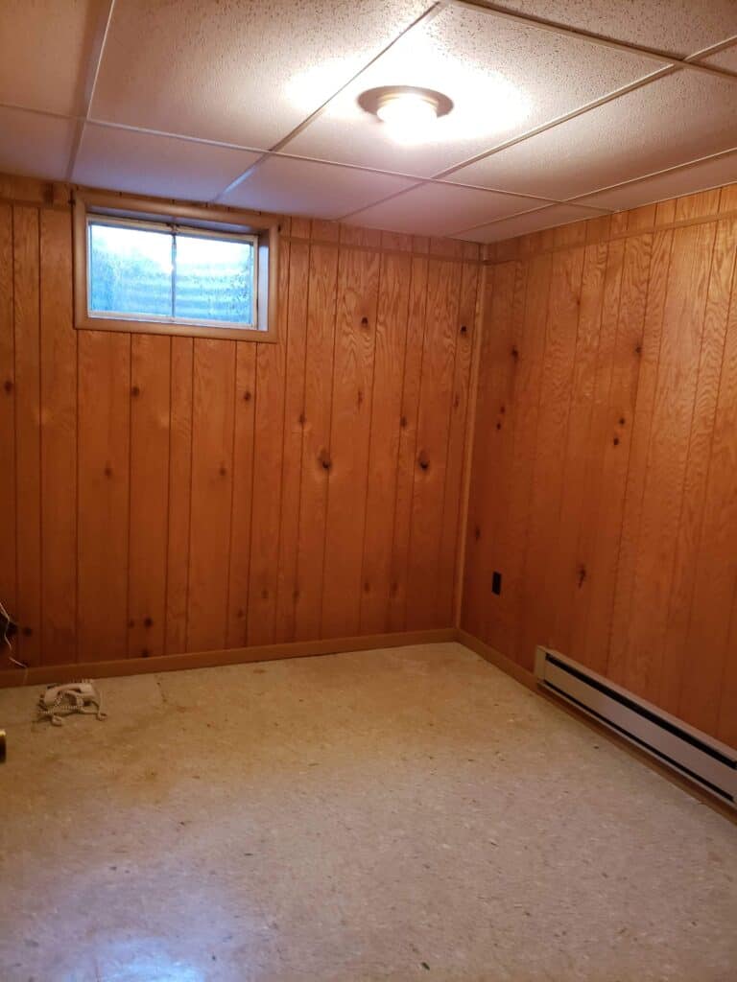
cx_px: 368
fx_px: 738
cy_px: 491
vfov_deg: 67.3
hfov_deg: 53.1
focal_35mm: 26
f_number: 1.5
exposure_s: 1/20
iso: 250
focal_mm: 4.3
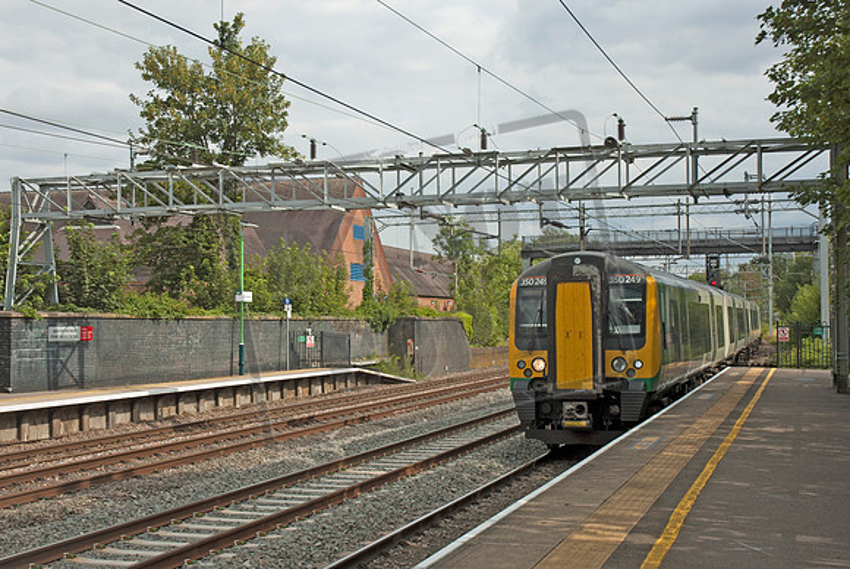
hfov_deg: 42.3
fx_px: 1099
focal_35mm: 46
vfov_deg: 29.0
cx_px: 425
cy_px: 284
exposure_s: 1/250
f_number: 8
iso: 200
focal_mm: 31
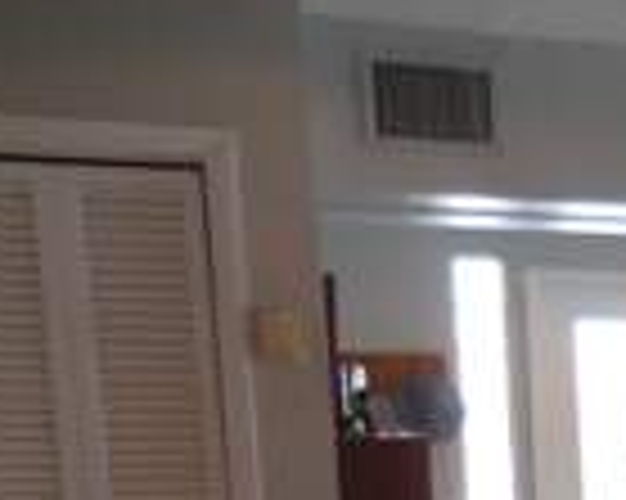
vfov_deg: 17.0
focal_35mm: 84
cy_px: 678
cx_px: 1049
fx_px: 1555
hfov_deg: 18.8
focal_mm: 4.5
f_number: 3.3
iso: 140
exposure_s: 1/30
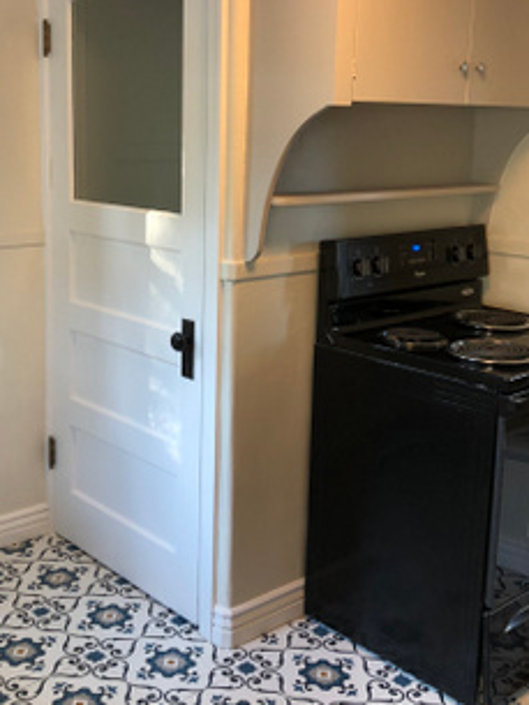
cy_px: 294
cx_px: 189
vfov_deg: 42.8
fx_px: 896
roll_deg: +0.0
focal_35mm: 44
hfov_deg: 32.7
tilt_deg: -10.9
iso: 32
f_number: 1.8
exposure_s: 1/24
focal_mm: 3.99
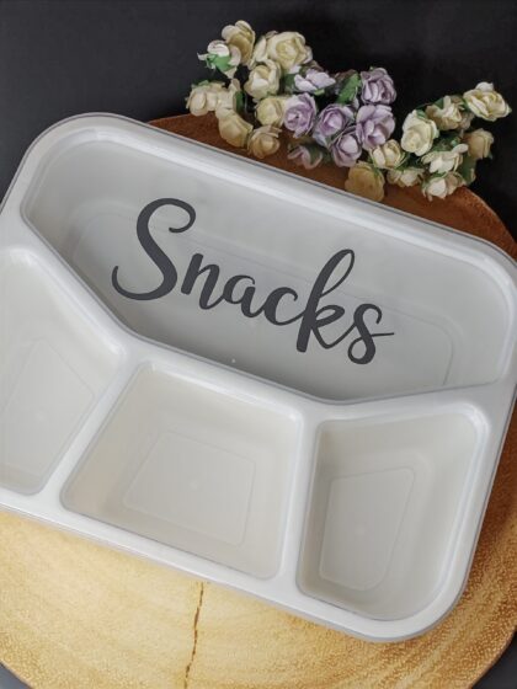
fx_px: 1075
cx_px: 258
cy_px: 344
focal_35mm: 54
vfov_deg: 35.5
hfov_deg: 27.0
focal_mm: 6.12
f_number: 1.9
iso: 500
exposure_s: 1/100
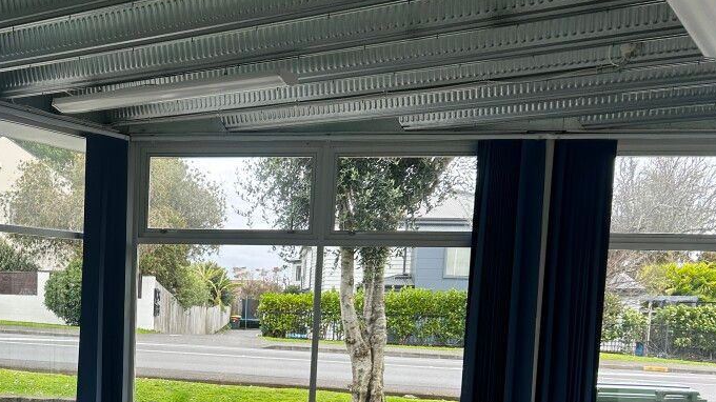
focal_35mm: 50
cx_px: 99
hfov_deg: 39.0
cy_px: 403
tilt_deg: -6.8
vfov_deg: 23.0
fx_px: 949
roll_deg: -0.9
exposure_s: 1/259
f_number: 1.5
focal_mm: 5.7
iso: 40
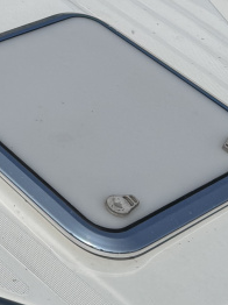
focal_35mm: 110
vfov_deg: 17.3
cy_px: -37
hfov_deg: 12.2
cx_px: -195
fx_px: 968
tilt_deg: -22.2
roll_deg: -0.6
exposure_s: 1/15152
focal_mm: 6.76
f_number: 1.78
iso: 64
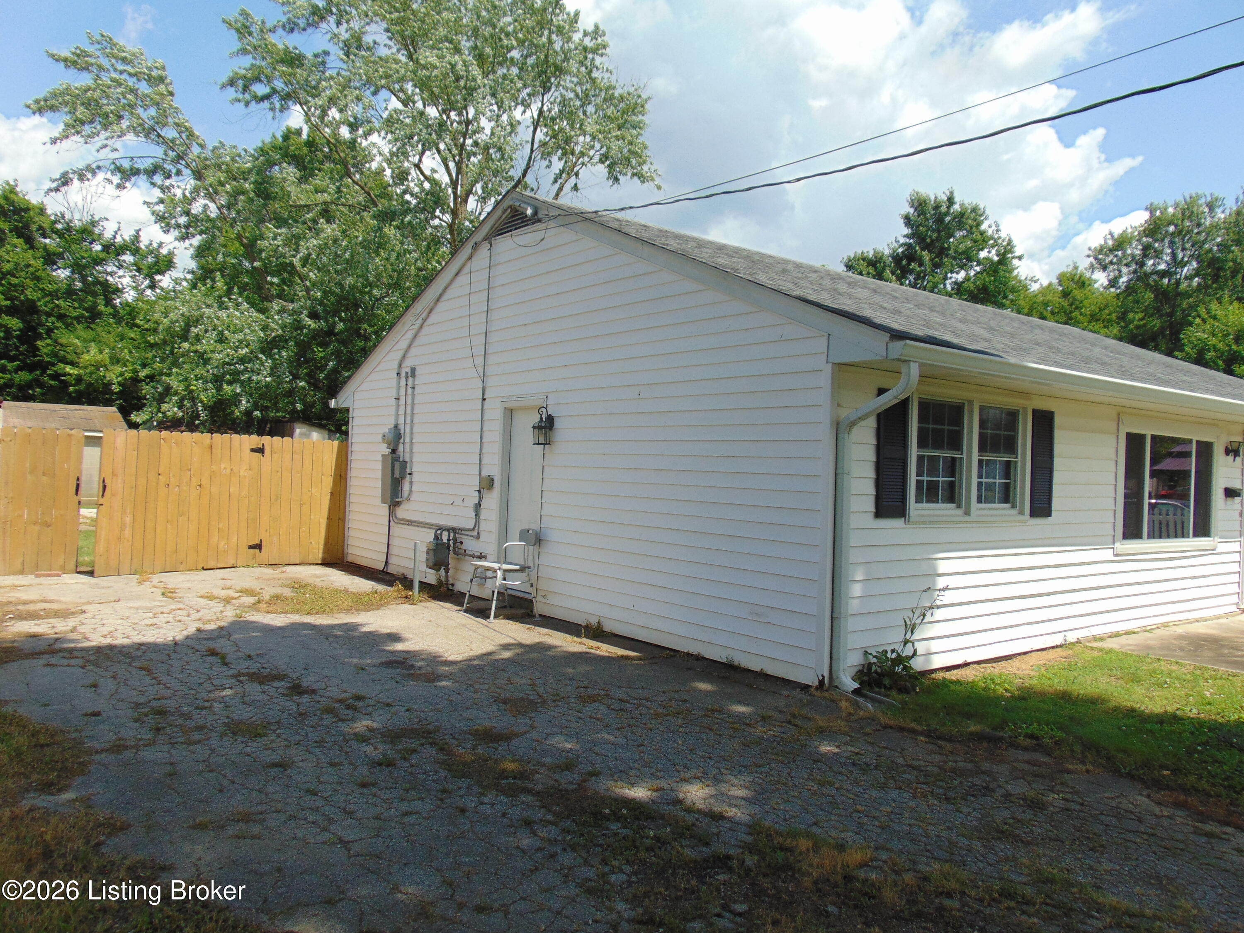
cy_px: 466
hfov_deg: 69.4
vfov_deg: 54.9
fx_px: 898
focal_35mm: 25
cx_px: 622
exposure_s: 1/200
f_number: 7.7
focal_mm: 4.5
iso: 80
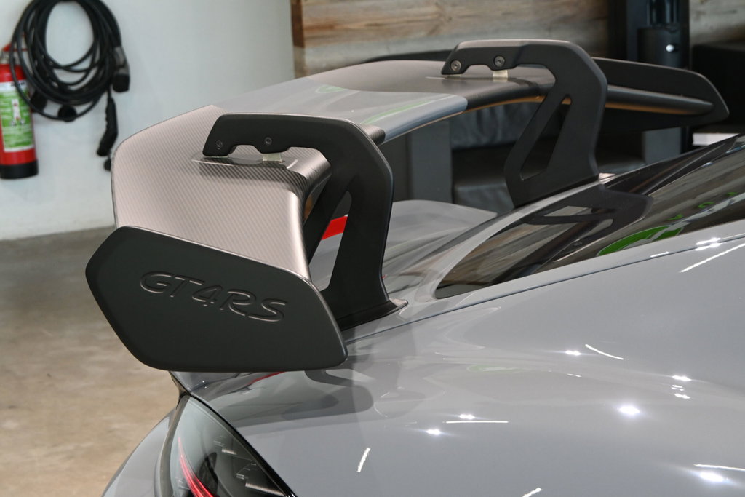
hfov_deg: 28.1
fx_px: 1490
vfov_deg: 18.9
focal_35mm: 72
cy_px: 248
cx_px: 372
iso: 1100
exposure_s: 1/80
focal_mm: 48
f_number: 6
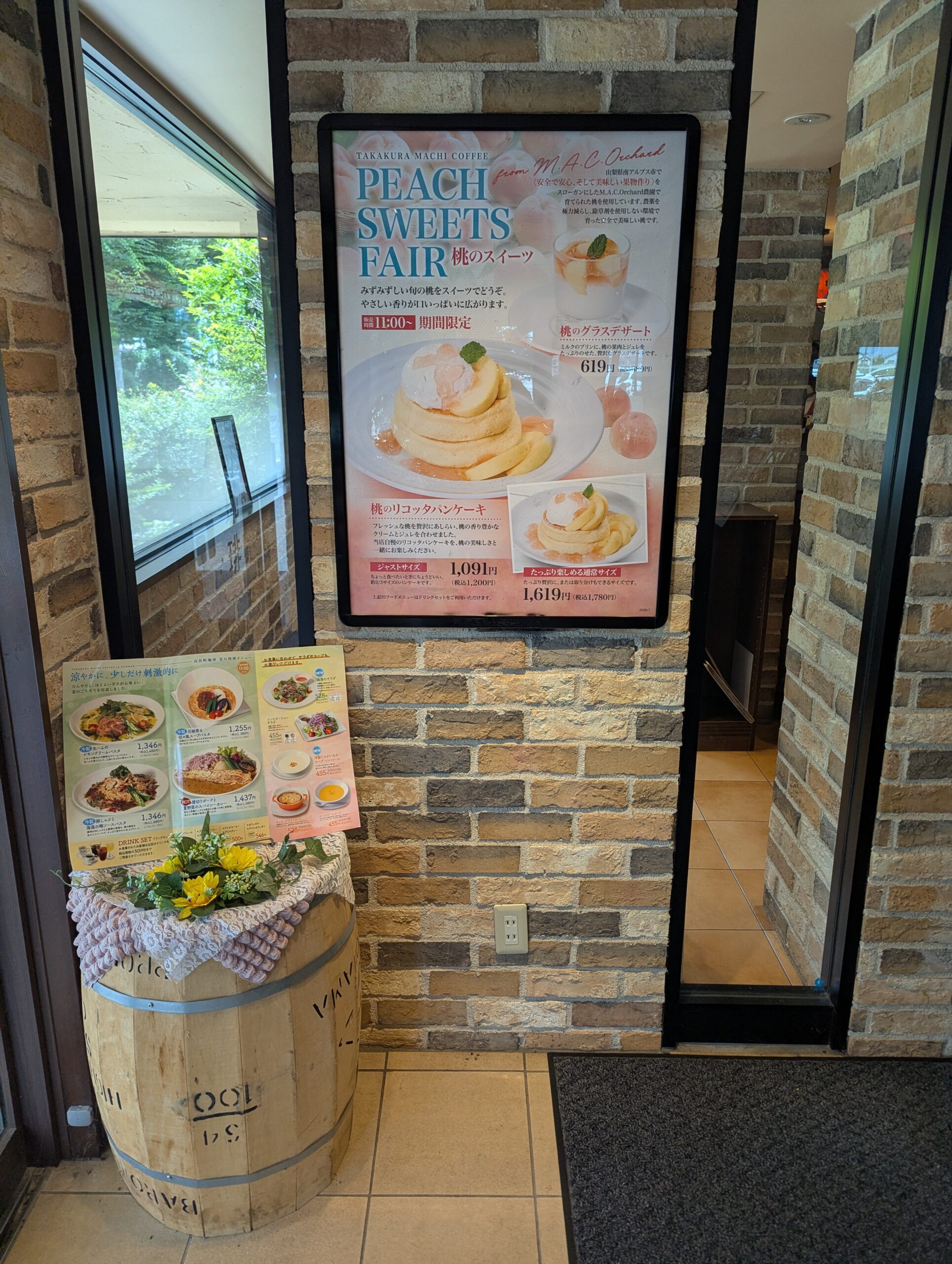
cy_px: 632
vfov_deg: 71.5
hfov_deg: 56.9
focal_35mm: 24
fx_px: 878
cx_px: 476
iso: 55
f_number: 1.85
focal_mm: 6.81
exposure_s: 1/248
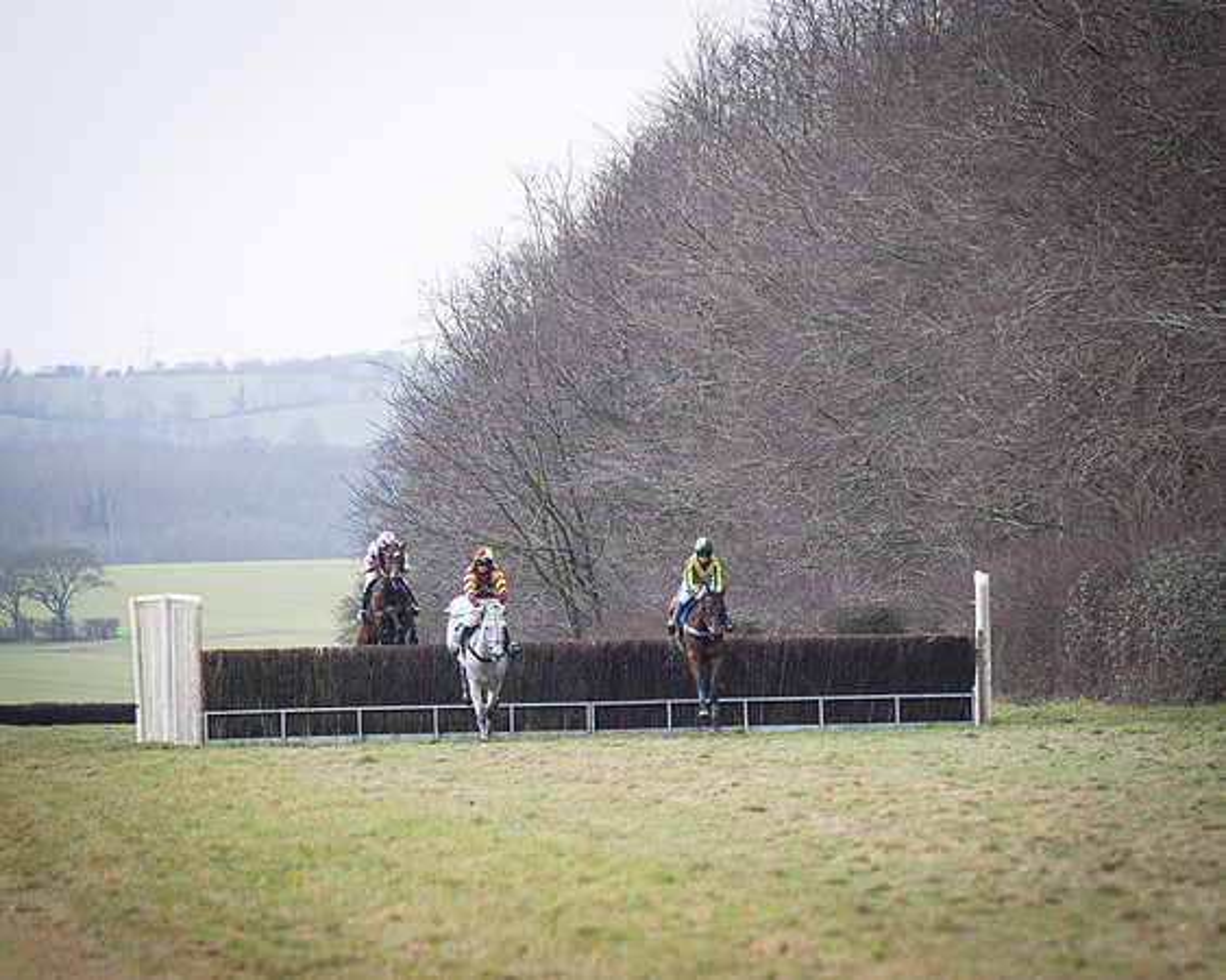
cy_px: 490
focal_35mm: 338
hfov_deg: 5.7
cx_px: 613
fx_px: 12260
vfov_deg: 4.6
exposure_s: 1/1000
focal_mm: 200
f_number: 5
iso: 400
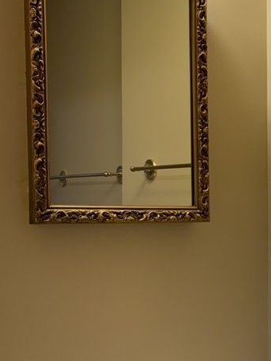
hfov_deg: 22.4
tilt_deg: -1.7
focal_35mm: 62
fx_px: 647
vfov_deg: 30.9
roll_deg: -0.4
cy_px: 244
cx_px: 296
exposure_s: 1/238
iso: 125
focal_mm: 5.96
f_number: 1.6
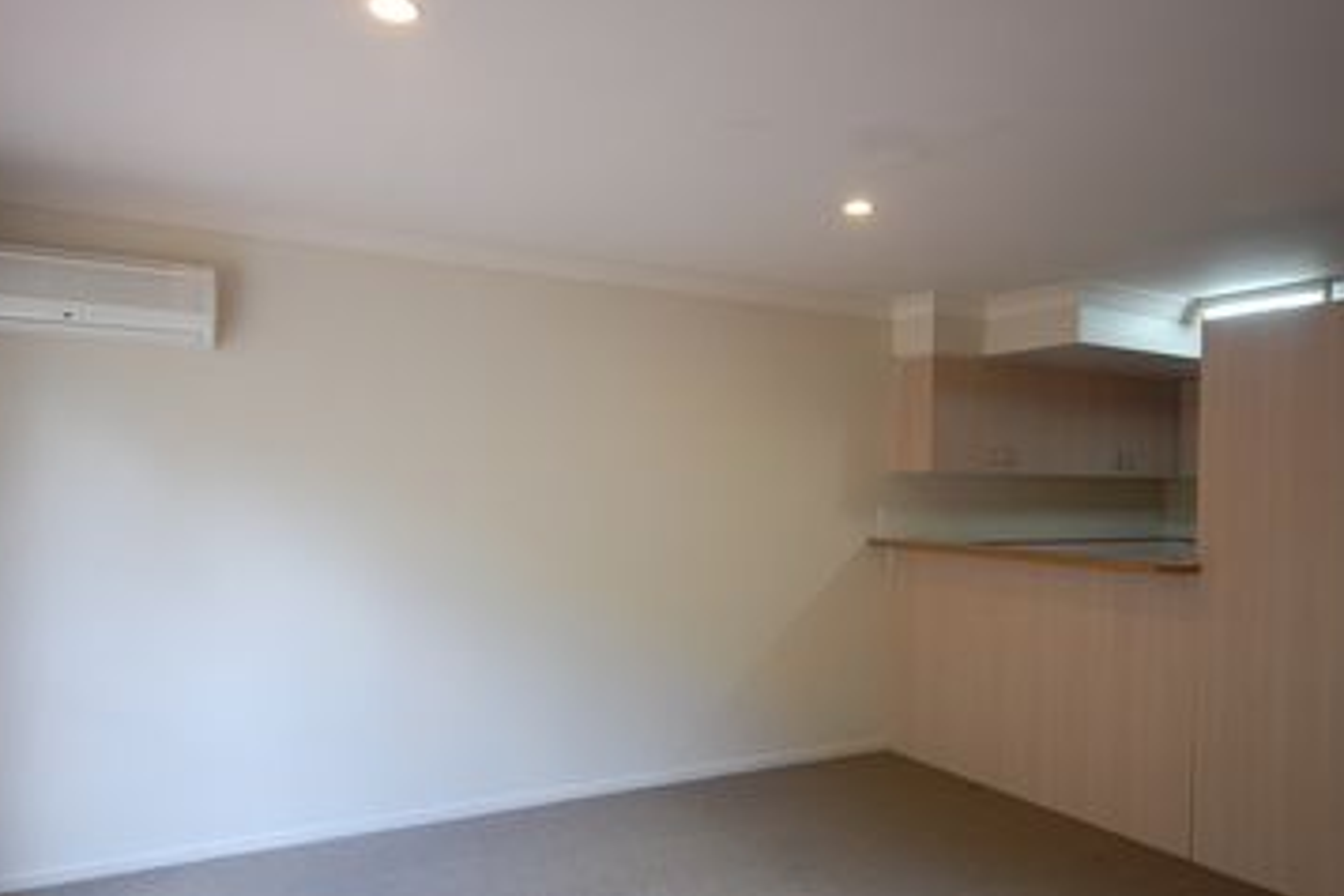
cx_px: 708
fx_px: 958
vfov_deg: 49.9
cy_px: 518
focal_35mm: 26
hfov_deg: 70.1
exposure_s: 1/30
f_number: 4.8
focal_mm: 13
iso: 560
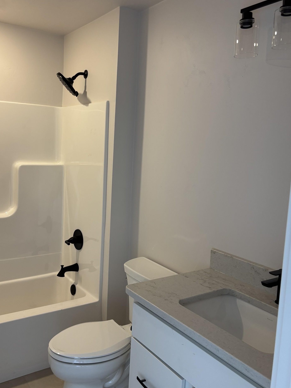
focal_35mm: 32
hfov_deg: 44.0
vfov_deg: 56.8
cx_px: 118
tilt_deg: -6.5
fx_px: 359
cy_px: 188
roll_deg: -2.7
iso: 100
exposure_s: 1/60
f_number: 1.6
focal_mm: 5.96
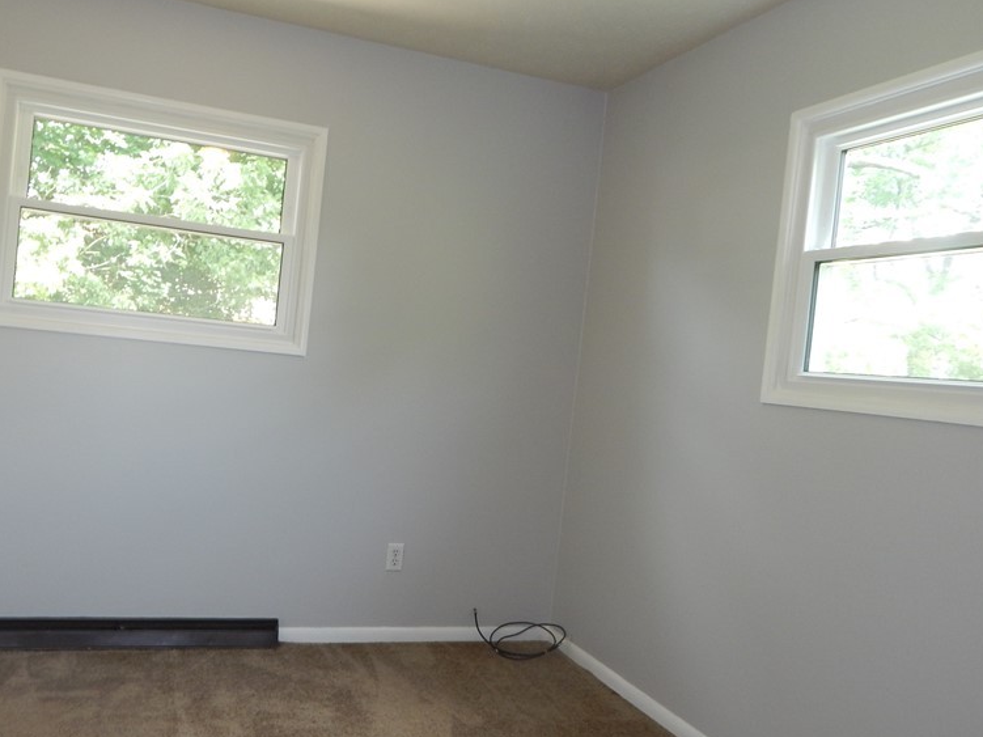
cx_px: 415
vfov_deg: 46.8
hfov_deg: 59.7
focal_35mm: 30
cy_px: 386
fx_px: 852
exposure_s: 1/30
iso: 160
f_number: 3
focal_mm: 4
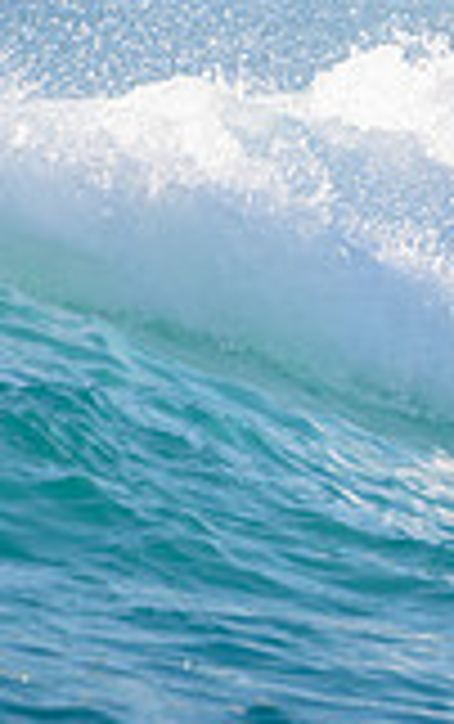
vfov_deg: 0.9
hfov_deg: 0.6
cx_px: 1416
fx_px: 44345
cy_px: 497
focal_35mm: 2246
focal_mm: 500
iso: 640
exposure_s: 1/2000
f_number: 5.6
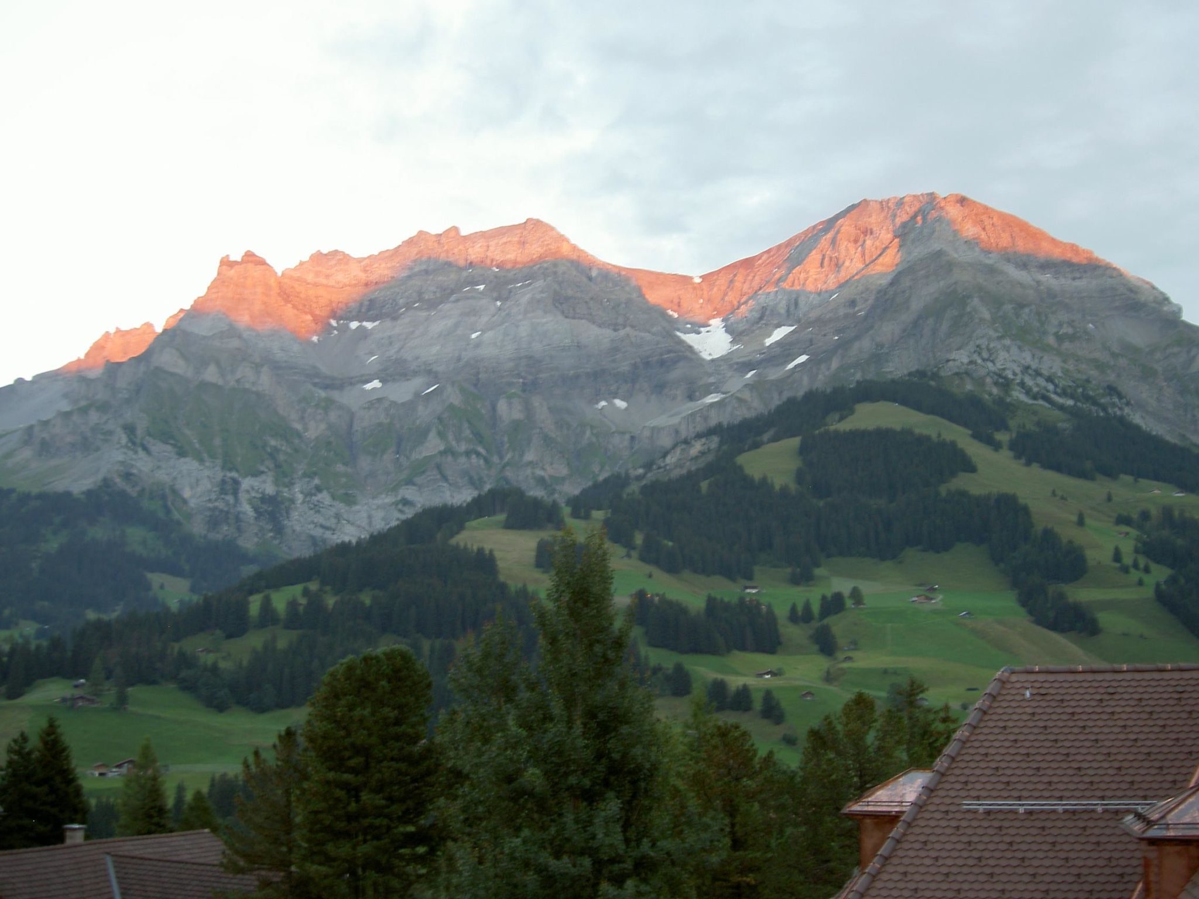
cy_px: 450
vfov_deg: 36.8
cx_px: 600
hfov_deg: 47.9
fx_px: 1351
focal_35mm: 39
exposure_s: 1/8
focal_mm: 8
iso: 50
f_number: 2.8
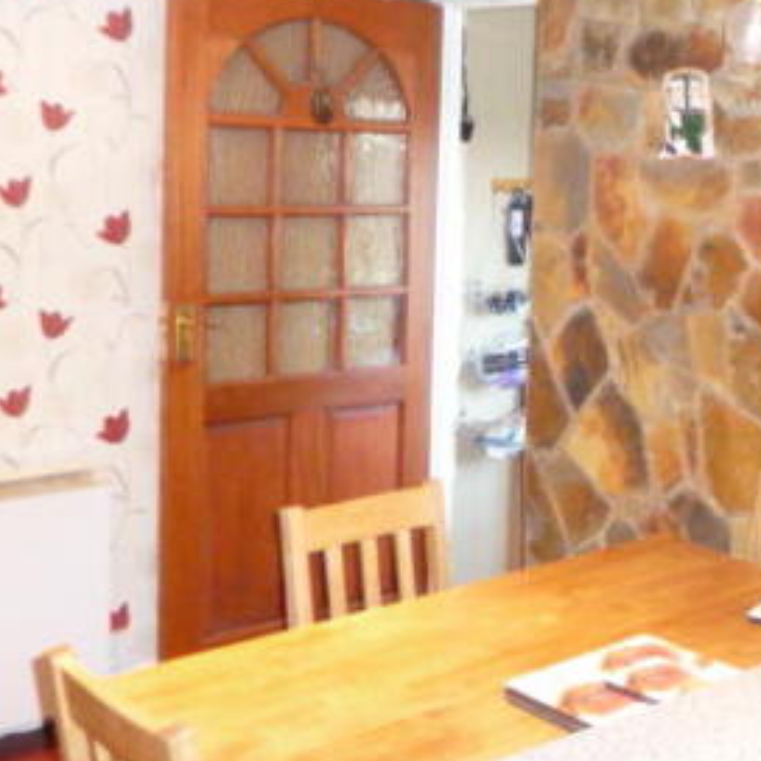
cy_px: 234
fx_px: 1318
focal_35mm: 53
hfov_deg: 30.8
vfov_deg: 31.9
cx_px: 678
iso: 800
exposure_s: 1/30
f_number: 3.3
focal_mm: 4.7
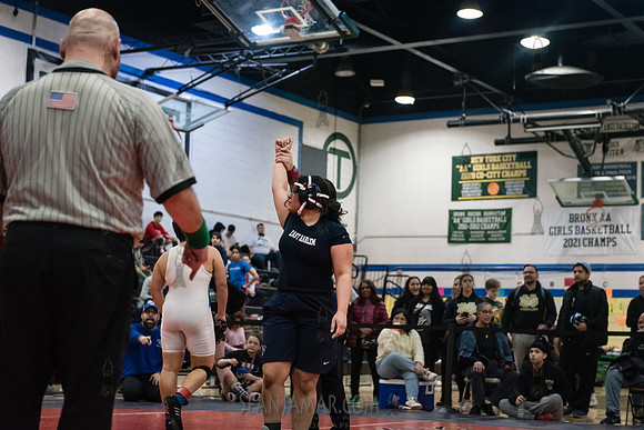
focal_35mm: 70
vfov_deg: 19.5
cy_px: 215
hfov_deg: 28.8
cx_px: 322
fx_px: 1252
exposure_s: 1/500
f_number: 3.2
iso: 8000
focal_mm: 70
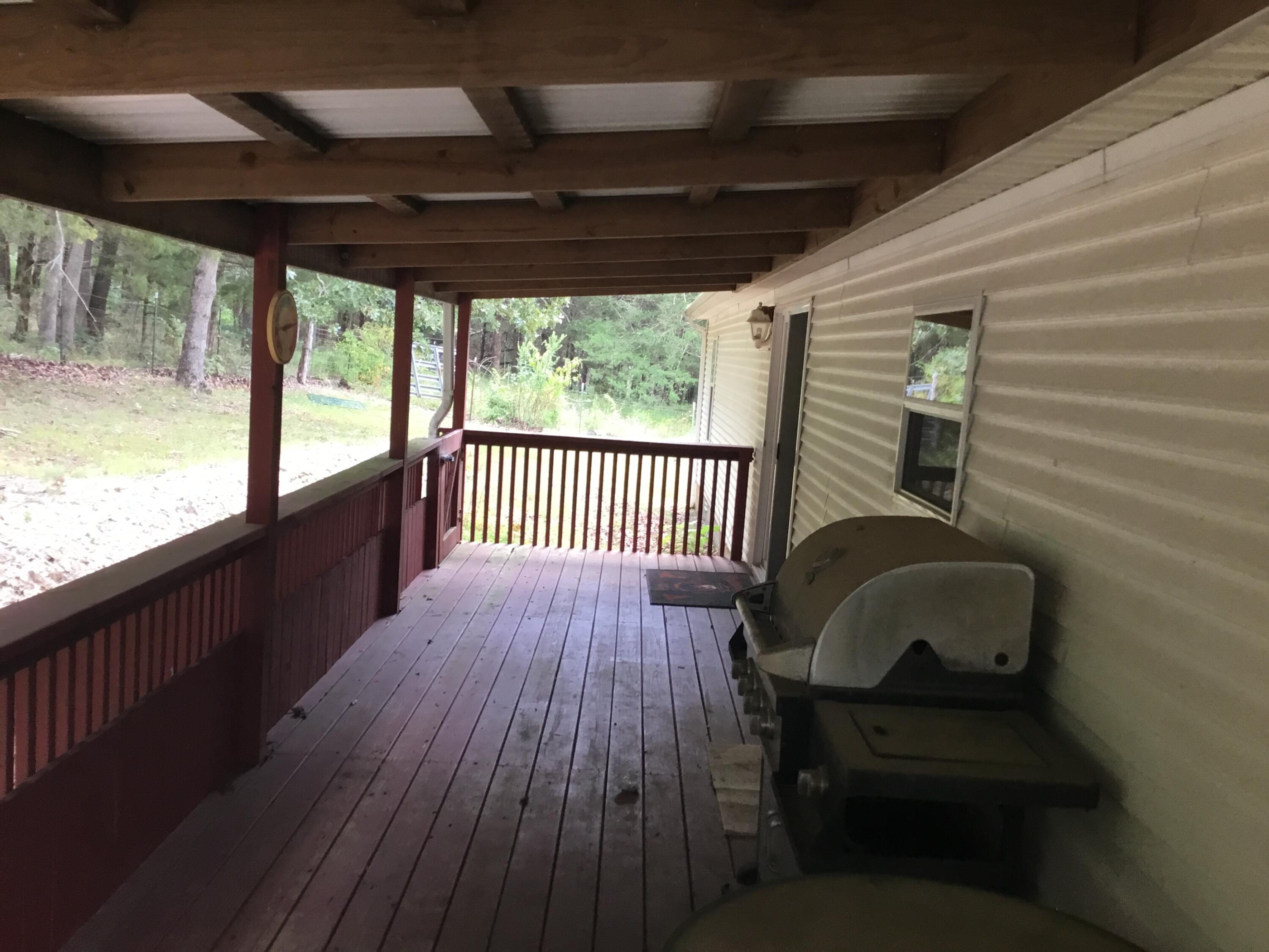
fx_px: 1136
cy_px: 476
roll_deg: -3.9
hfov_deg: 58.4
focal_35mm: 31
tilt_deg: -6.5
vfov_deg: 45.4
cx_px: 634
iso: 25
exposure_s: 1/30
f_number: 2.4
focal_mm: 3.3
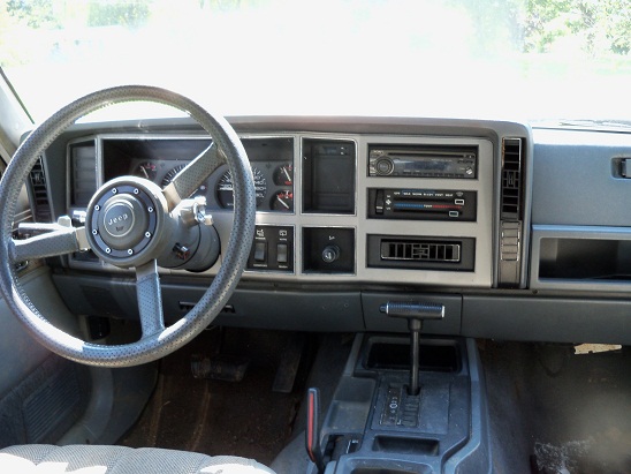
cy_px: 237
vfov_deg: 40.7
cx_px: 316
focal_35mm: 35
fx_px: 638
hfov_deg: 52.6
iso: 160
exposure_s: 1/40
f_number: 3.5
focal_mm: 6.2
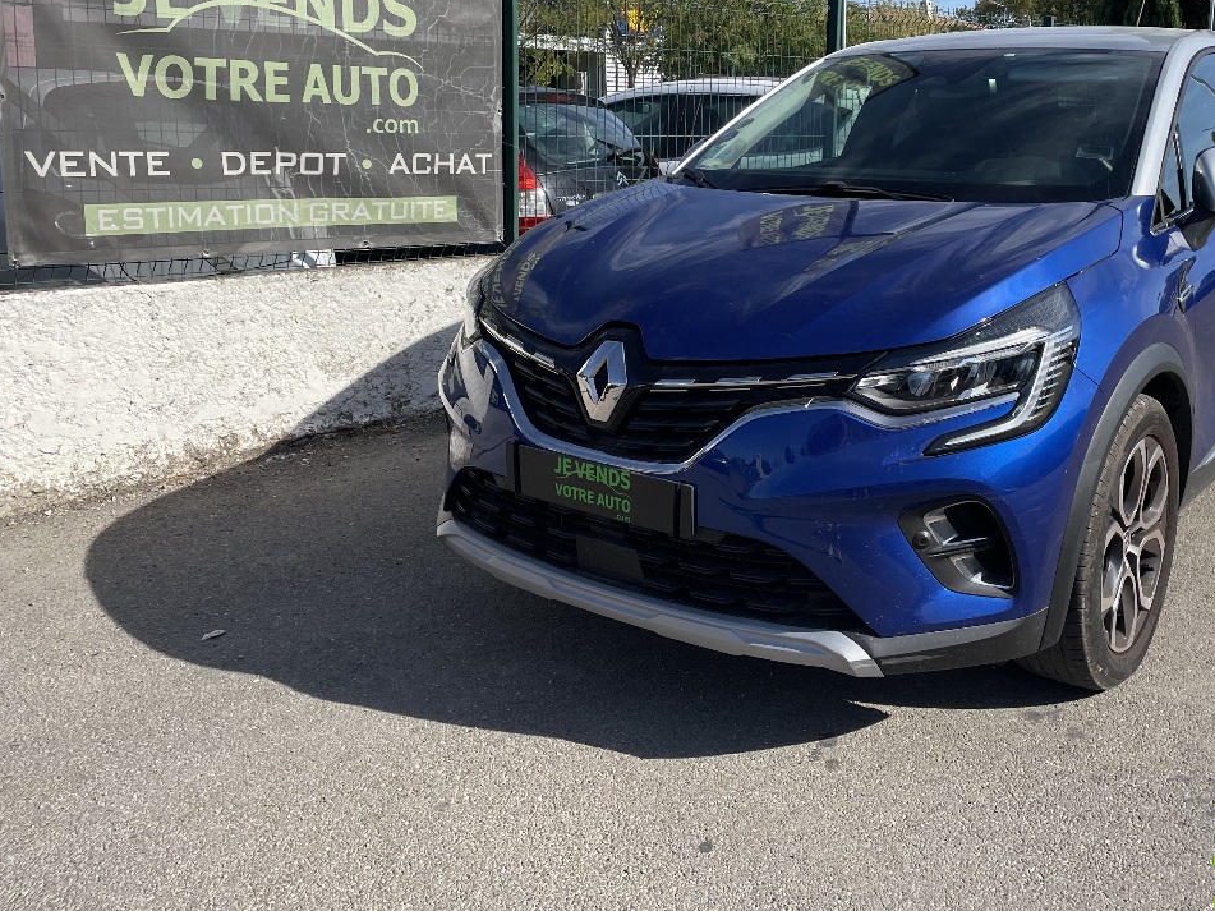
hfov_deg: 52.4
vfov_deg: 40.5
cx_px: 699
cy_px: 353
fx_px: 1228
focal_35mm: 35
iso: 32
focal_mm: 4.2
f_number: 1.6
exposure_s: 1/2959
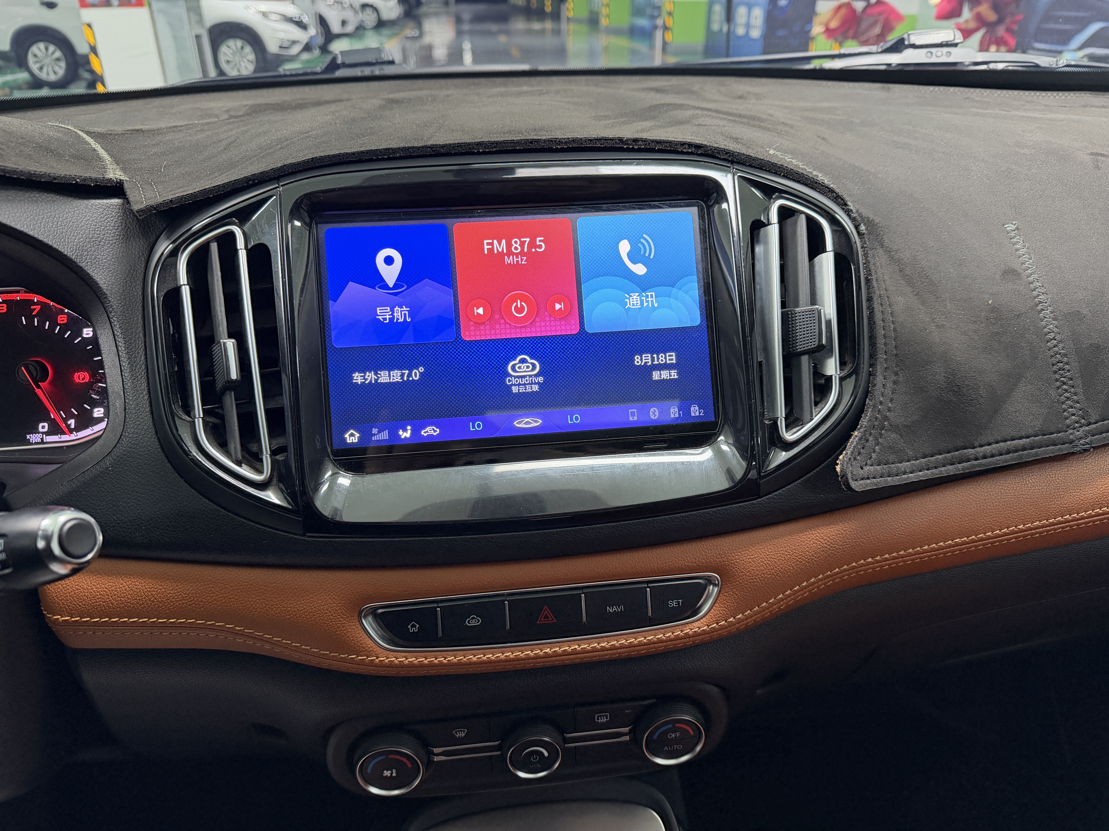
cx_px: 554
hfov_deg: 71.6
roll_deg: +1.1
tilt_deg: -29.4
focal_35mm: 24
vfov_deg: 56.8
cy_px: 416
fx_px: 769
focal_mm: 6.76
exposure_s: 1/50
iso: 640
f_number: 1.78
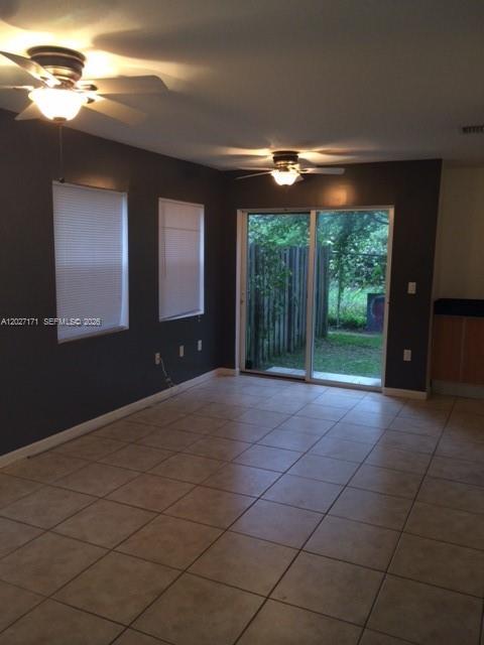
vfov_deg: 60.0
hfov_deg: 46.8
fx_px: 559
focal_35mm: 30
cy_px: 322
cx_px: 242
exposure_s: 1/30
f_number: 2.2
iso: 100
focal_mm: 4.12
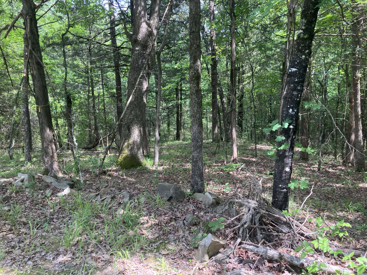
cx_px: 184
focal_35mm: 28
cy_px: 138
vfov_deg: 49.7
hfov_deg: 63.4
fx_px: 297
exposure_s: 1/121
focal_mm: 3.99
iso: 40
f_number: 1.8
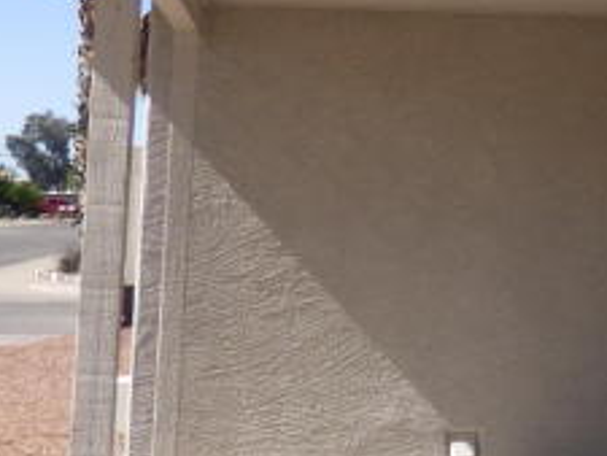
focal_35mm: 91
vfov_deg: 16.2
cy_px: 205
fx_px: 1597
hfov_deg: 18.5
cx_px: 971
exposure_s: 1/1600
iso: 100
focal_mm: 3.58
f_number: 2.8
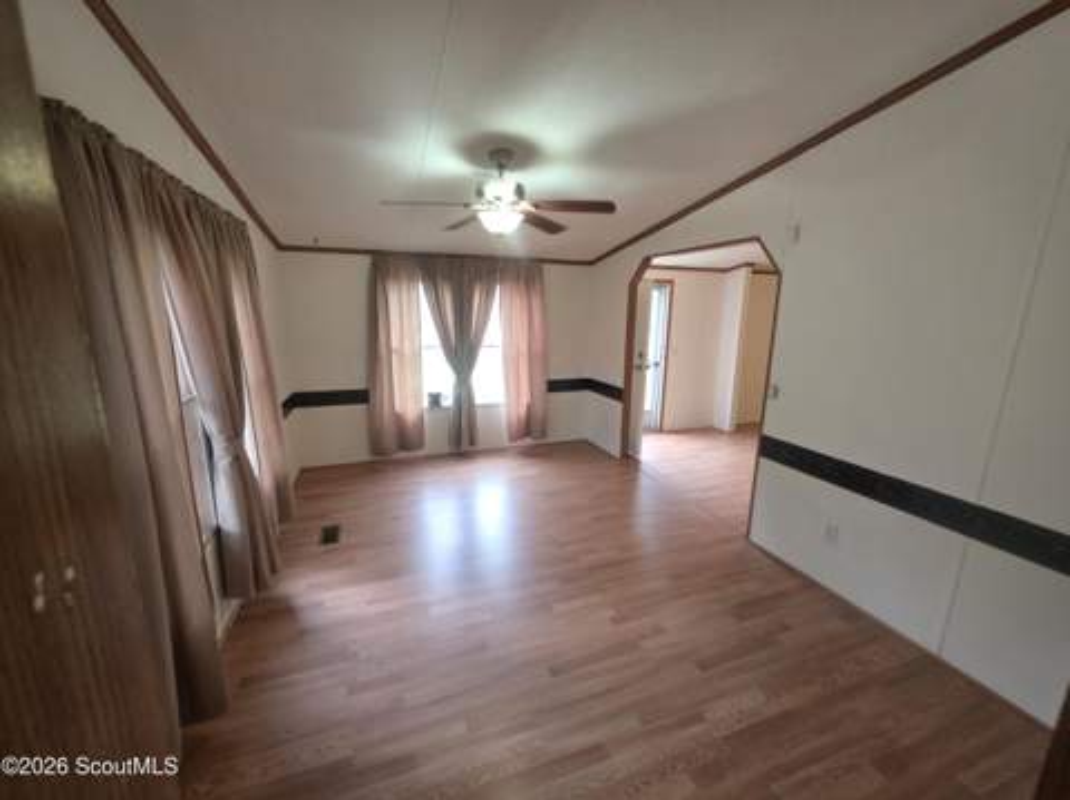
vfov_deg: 89.8
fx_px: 401
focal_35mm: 13
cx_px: 535
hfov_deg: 106.2
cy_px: 400
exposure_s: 1/120
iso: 250
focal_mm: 2.2
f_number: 1.9
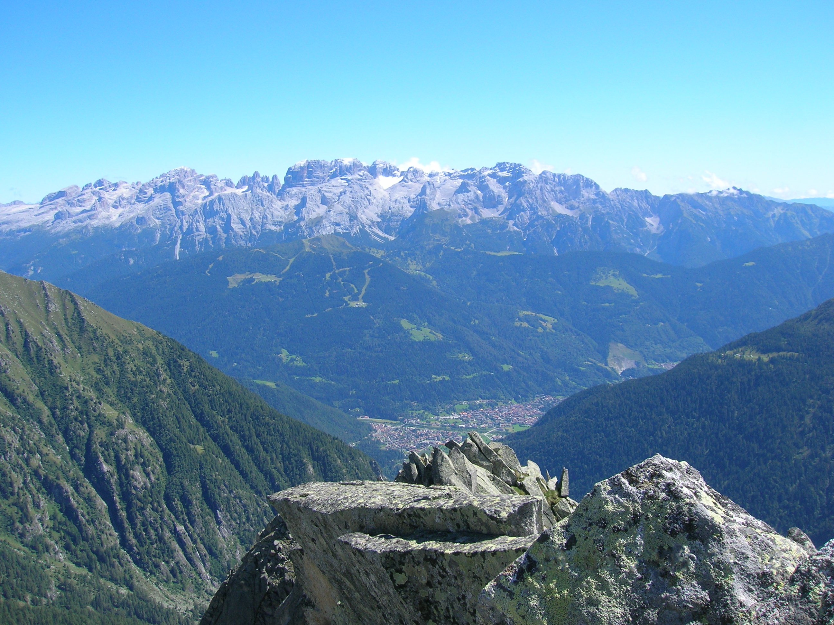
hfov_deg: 54.0
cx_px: 417
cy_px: 312
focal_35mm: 34
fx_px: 819
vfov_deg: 41.8
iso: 50
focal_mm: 5.7
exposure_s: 1/253
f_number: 4.9
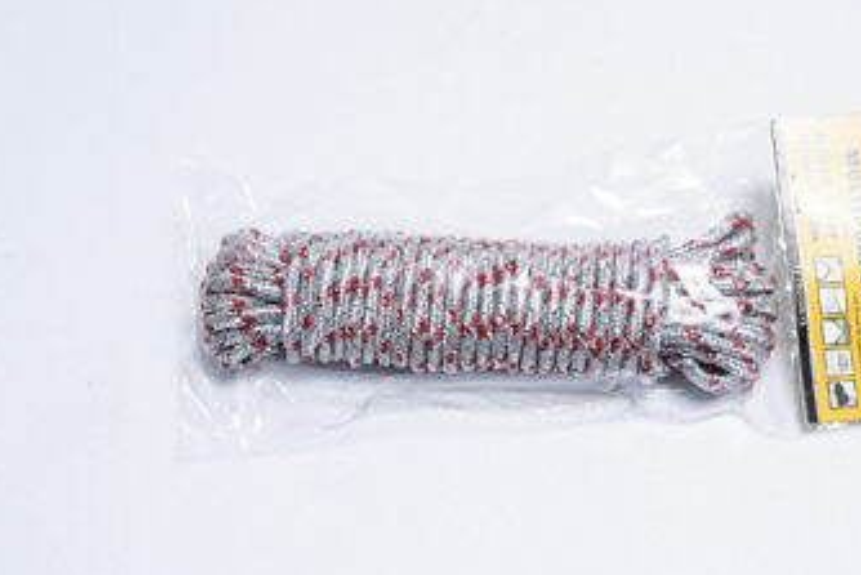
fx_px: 2034
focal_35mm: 85
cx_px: 539
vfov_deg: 16.1
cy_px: 298
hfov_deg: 23.8
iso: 3200
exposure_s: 1/200
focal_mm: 66
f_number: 9
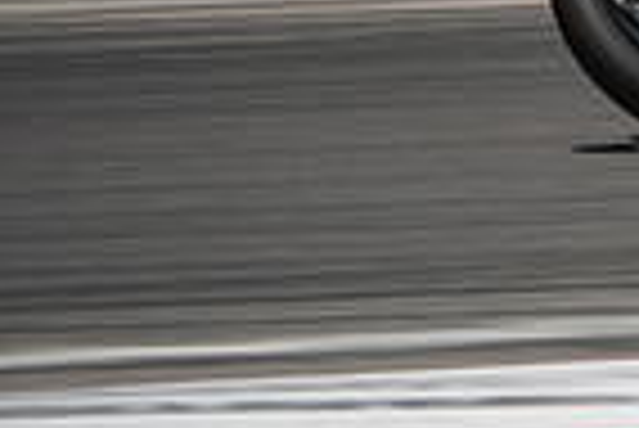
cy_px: -200
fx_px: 21783
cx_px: 1300
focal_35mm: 1226
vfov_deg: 1.1
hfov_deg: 1.7
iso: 160
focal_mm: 200
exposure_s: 1/400
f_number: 8
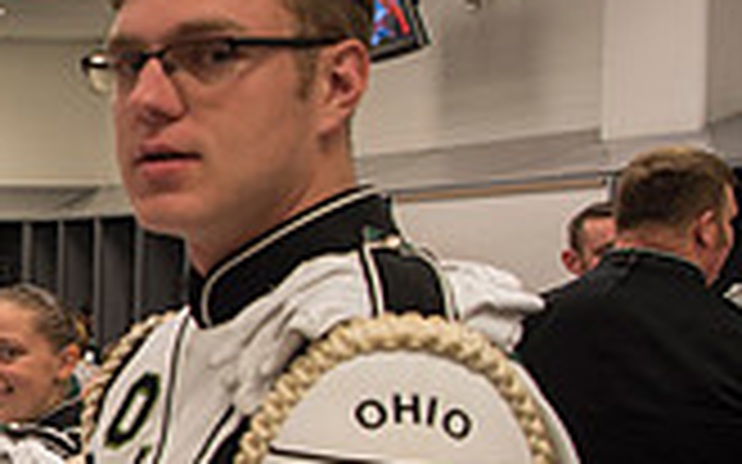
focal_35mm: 86
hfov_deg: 20.0
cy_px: 376
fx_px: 1738
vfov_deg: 15.1
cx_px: -436
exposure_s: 1/50
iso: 400
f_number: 5
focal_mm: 24
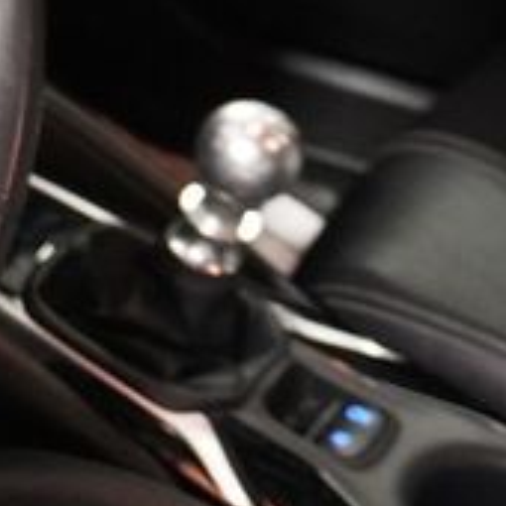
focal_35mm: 111
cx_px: -301
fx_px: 1829
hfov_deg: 14.5
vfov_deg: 15.4
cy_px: -42
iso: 6400
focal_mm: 23
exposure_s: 1/25
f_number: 4
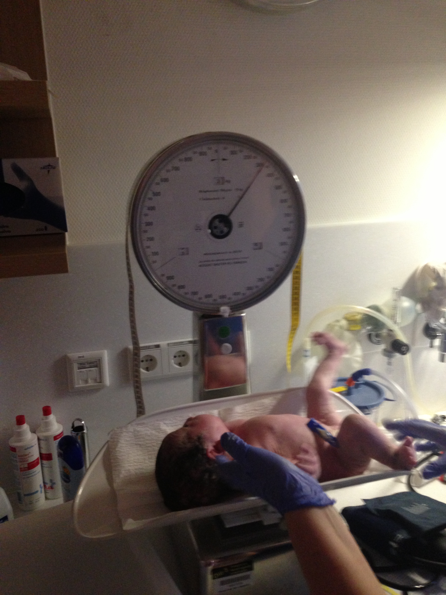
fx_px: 567
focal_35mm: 33
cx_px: 223
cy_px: 298
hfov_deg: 42.9
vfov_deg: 55.4
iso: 320
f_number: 2.4
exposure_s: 1/20
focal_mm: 4.13
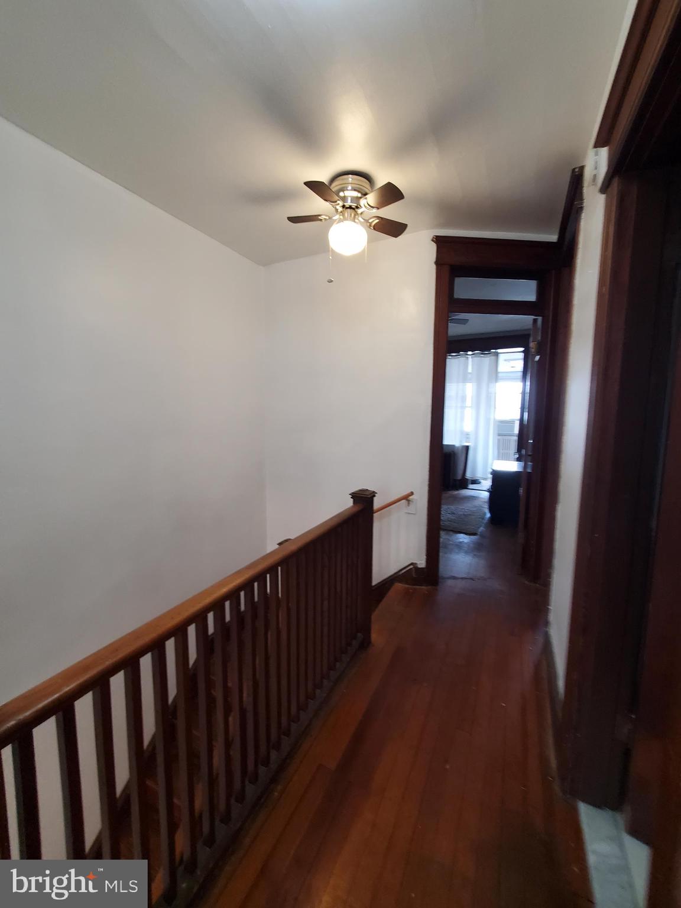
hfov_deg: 89.9
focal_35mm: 13
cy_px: 454
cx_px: 340
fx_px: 341
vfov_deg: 106.2
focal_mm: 1.8
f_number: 2.2
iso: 320
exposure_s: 1/60
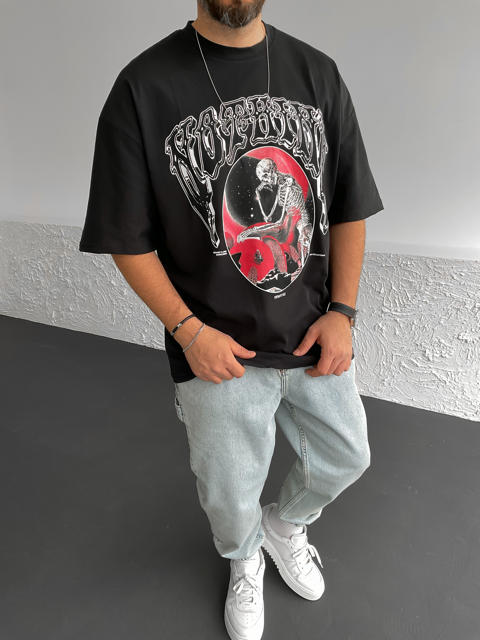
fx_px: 536
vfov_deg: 61.7
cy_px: 320
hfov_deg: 48.2
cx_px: 240
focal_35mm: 29
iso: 40
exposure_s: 1/120
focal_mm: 3
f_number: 1.8
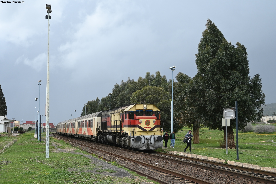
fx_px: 448
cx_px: 138
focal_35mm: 58
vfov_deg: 23.2
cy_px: 92
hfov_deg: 34.2
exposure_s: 1/800
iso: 200
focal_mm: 39
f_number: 5.6
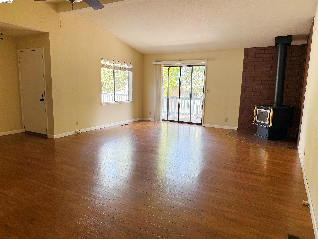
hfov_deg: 71.6
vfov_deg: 56.8
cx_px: 159
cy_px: 120
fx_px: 220
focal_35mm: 24
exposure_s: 1/94
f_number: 1.78
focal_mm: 6.76
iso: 200
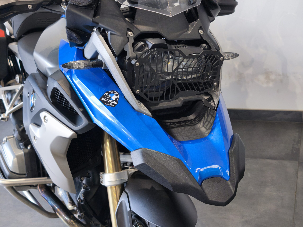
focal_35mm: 46
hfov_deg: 41.2
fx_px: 403
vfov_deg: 31.5
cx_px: 152
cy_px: 114
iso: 100
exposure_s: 1/100
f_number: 1.6
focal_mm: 6.57
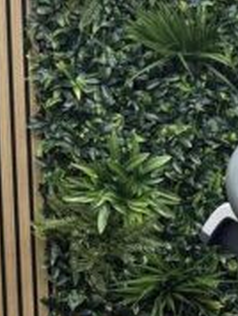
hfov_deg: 9.9
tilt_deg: -10.0
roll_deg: -1.2
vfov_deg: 13.7
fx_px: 1262
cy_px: 424
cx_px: 485
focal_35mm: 138
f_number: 1.78
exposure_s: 1/100
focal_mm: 6.76
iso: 100
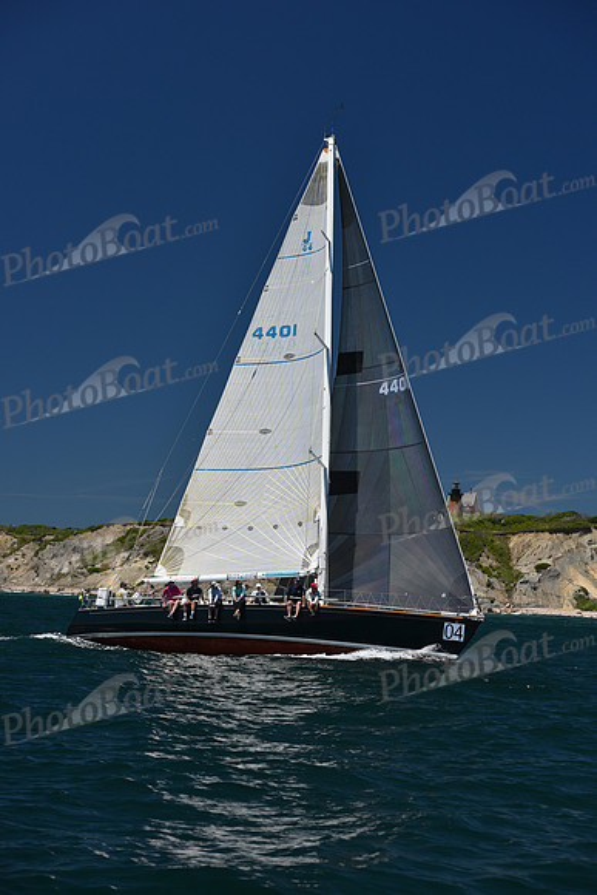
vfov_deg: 28.8
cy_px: 448
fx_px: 1740
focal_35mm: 70
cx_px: 298
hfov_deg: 19.5
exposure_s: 1/800
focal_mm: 70
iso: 250
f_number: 6.3
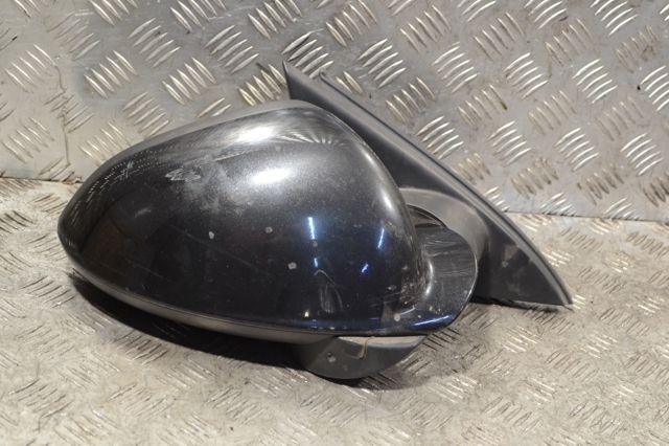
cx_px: 334
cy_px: 223
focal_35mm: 72
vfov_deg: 18.9
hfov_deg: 28.1
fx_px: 1337
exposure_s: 1/30
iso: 400
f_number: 5.3
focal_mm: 48
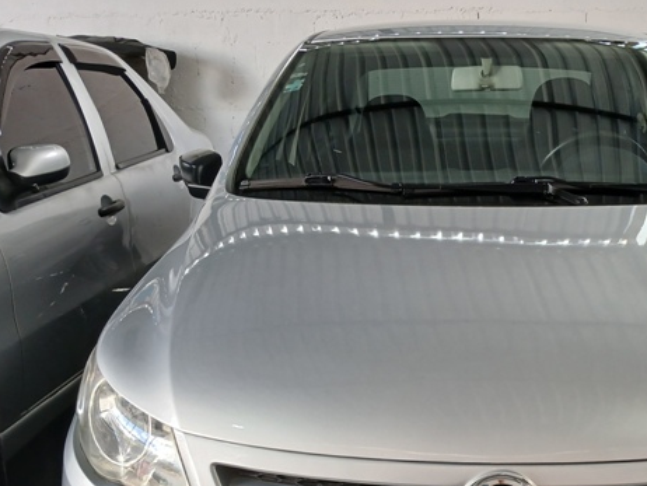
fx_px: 842
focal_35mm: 45
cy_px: 412
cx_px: 466
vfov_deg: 31.1
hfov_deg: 41.1
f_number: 1.8
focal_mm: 3.98
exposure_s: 1/60
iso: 80
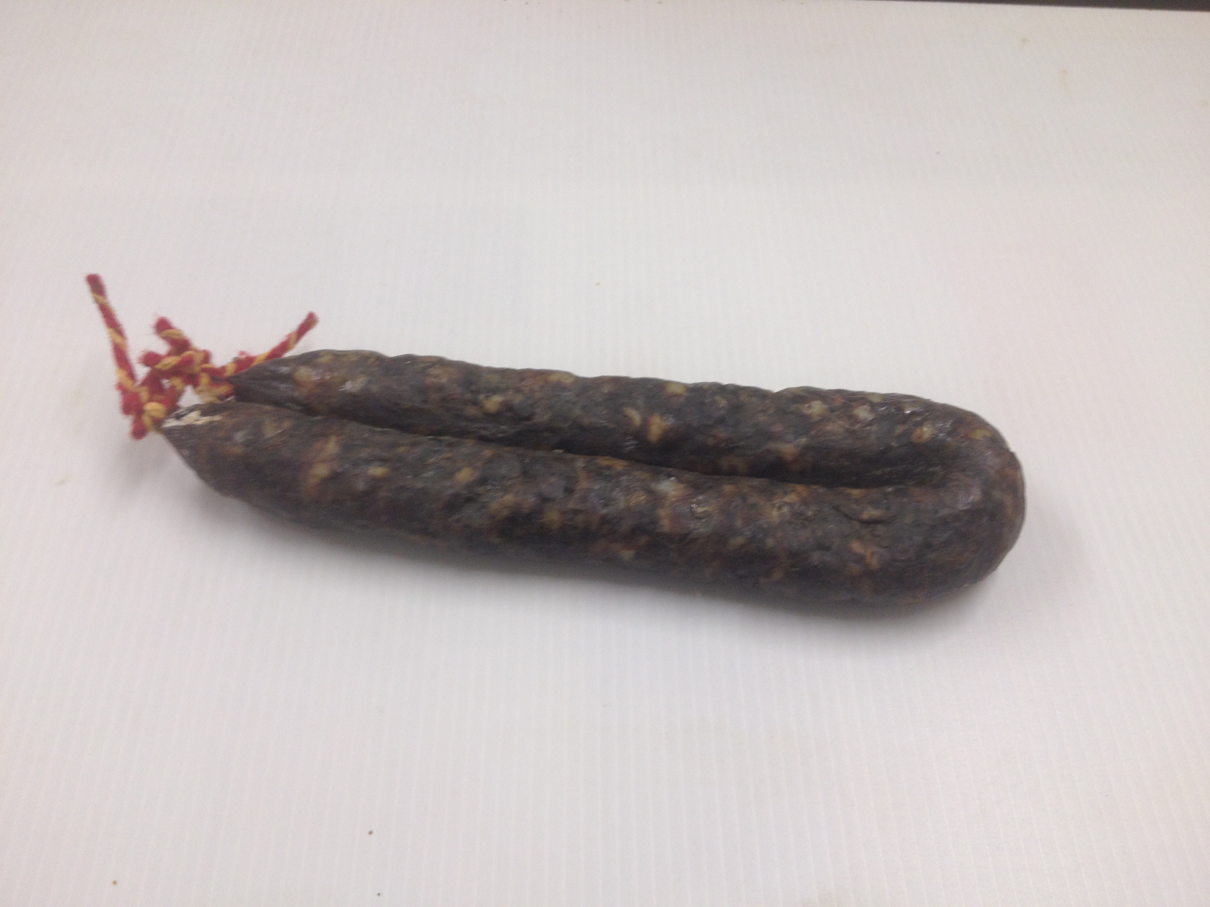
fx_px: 1223
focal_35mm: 35
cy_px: 454
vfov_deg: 40.7
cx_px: 605
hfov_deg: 52.6
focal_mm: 4.28
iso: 64
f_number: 2.4
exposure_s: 1/40
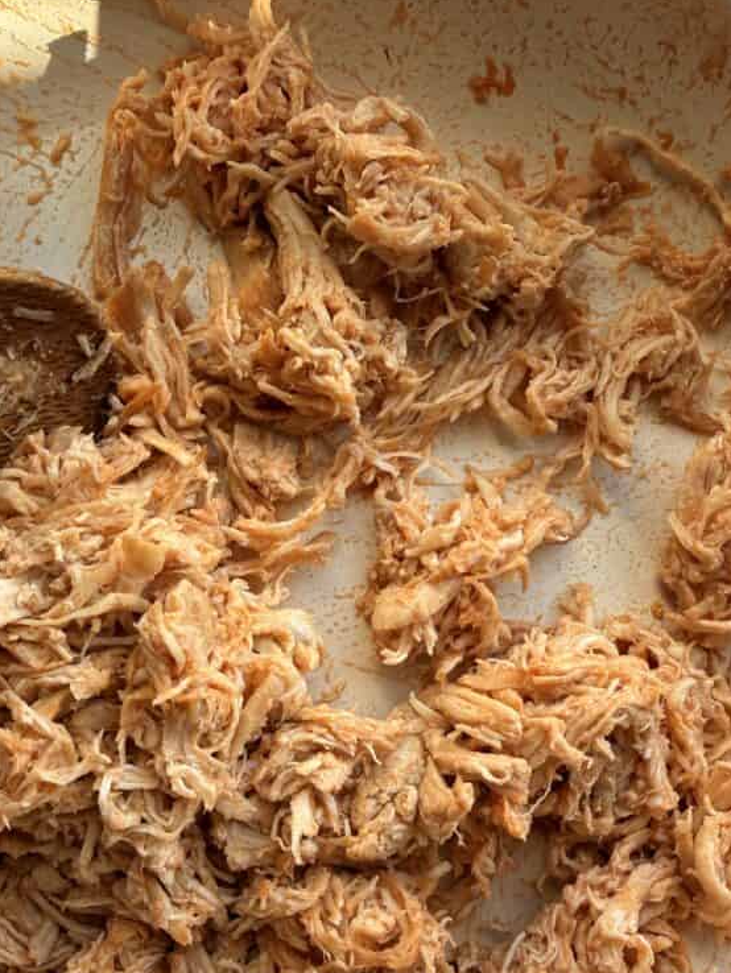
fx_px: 1097
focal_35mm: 39
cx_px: 273
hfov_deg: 36.6
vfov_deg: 47.0
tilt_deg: -85.8
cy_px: 657
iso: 40
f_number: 2.2
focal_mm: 2.22
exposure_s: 1/171
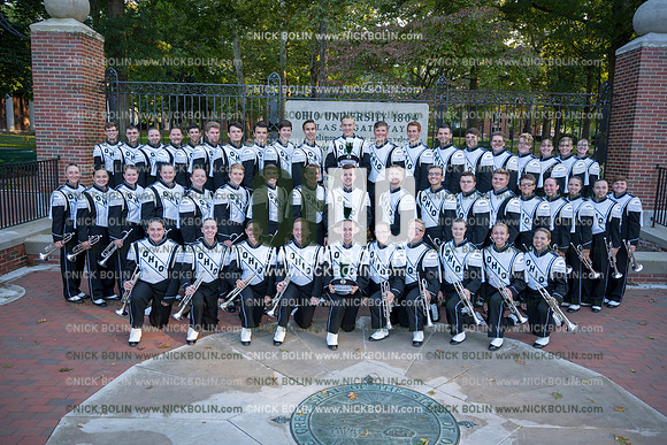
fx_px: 519
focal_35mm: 28
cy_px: 222
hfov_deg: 65.5
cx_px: 334
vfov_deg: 46.4
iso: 125
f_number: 4
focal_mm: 28
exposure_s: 1/80
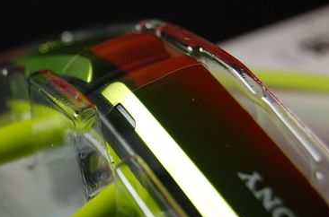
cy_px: 104
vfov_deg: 12.1
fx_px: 1027
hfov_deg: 18.2
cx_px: 120
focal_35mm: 113
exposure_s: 1/40
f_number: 5.6
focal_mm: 55
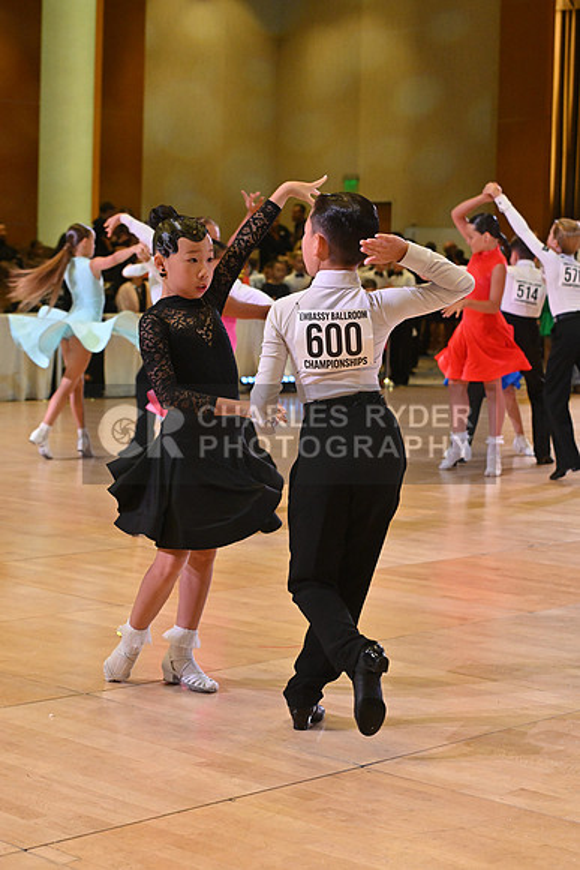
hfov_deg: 17.5
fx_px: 1884
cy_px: 435
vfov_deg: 26.0
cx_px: 290
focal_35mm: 78
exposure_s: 1/400
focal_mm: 78
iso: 4000
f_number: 7.1
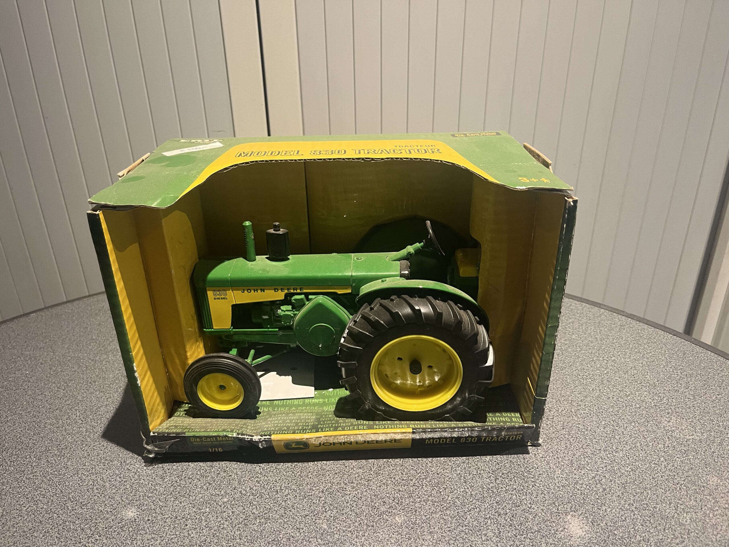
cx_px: 364
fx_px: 548
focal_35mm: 26
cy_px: 274
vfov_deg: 53.1
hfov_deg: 67.3
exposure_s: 1/50
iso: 250
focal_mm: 5.1
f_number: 1.6
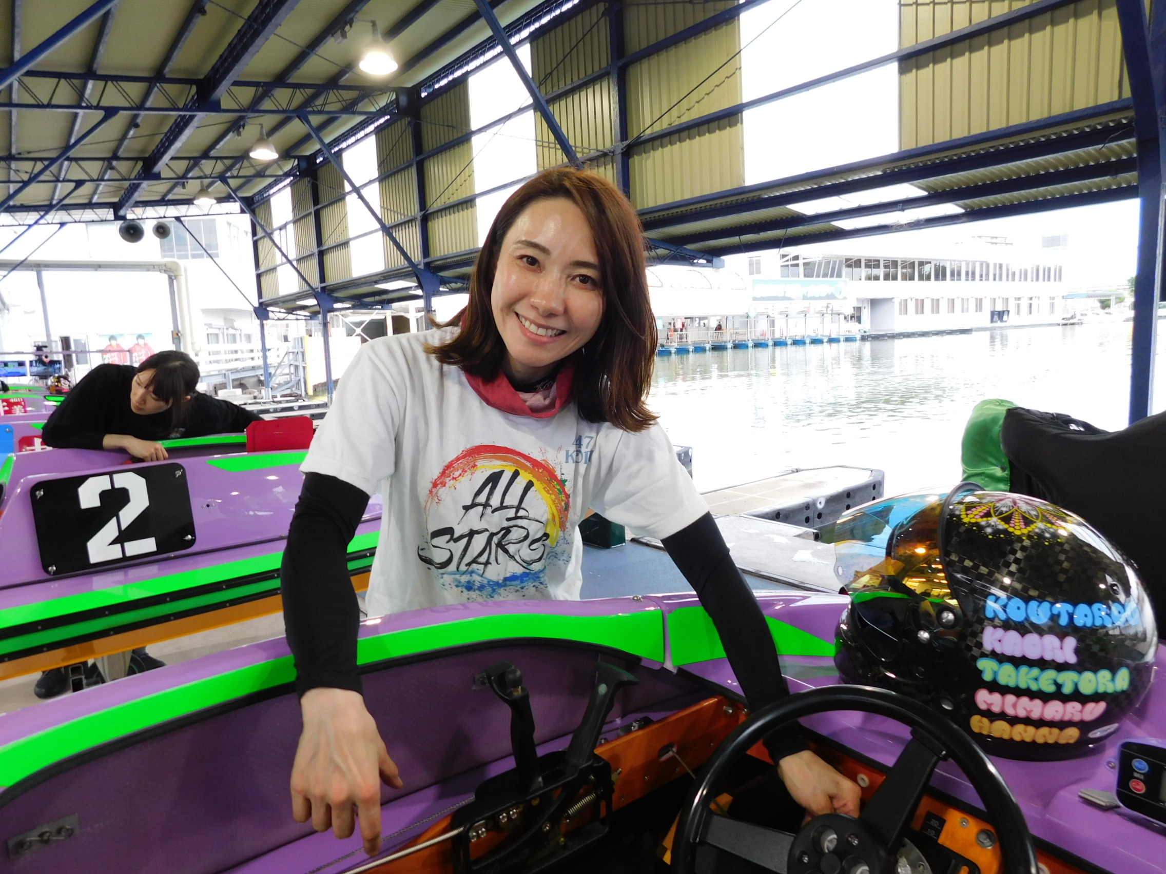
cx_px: 583
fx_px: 775
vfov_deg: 58.9
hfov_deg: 73.9
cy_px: 437
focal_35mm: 23
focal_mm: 4
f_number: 3
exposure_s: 1/30
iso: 125
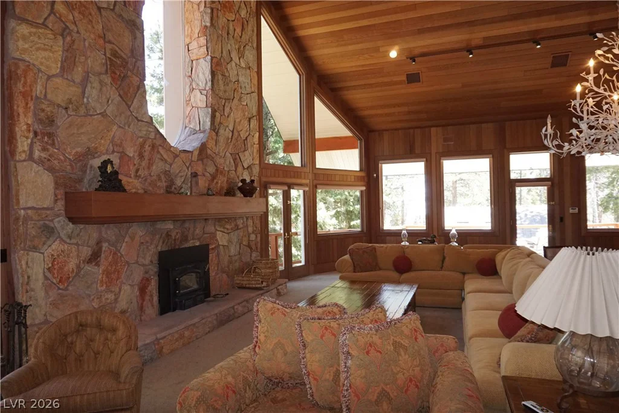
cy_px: 206
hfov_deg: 73.7
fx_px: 413
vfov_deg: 53.1
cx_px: 310
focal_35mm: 24
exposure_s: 1/160
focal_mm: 16
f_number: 5.6
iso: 1600
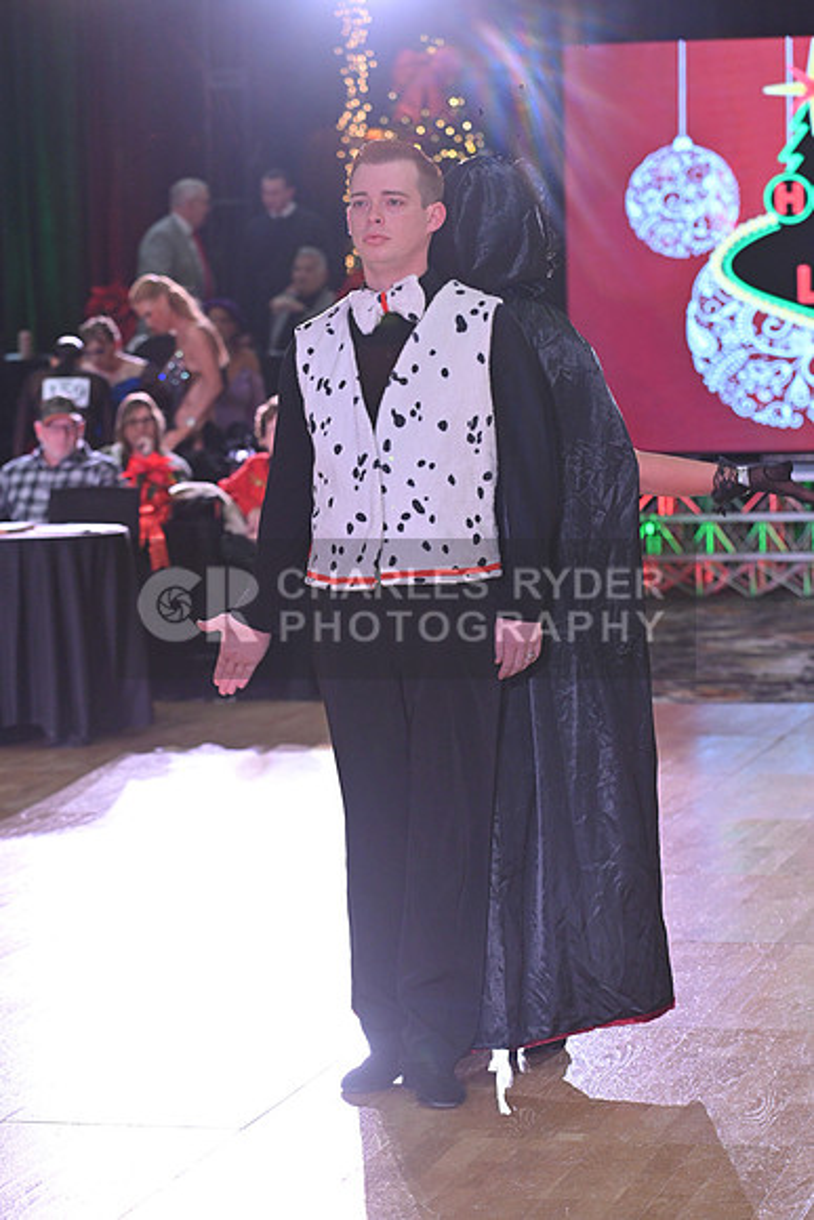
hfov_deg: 12.5
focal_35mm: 110
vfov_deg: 18.6
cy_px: 610
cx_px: 407
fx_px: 3728
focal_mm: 110
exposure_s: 1/320
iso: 2000
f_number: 5
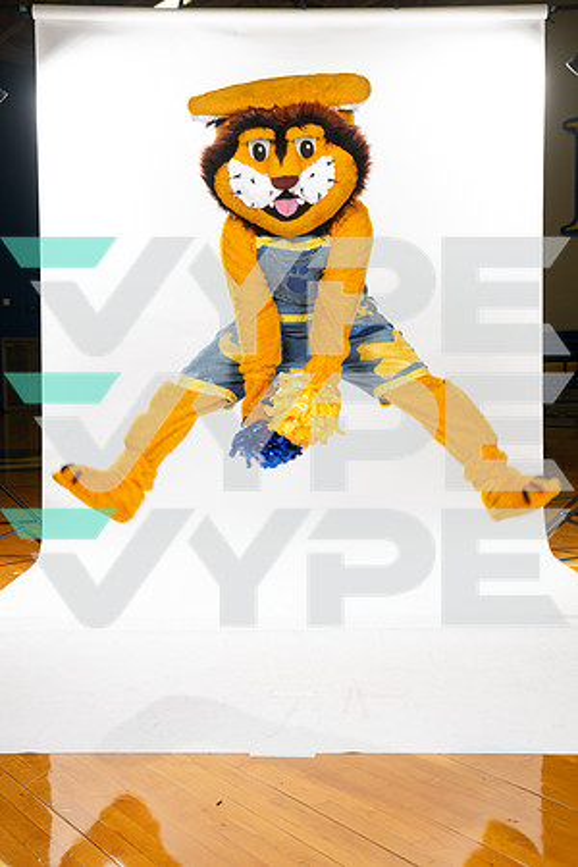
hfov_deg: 30.5
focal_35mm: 44
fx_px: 1060
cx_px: 289
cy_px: 434
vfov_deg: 44.5
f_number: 7.1
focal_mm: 44
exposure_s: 1/320
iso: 800
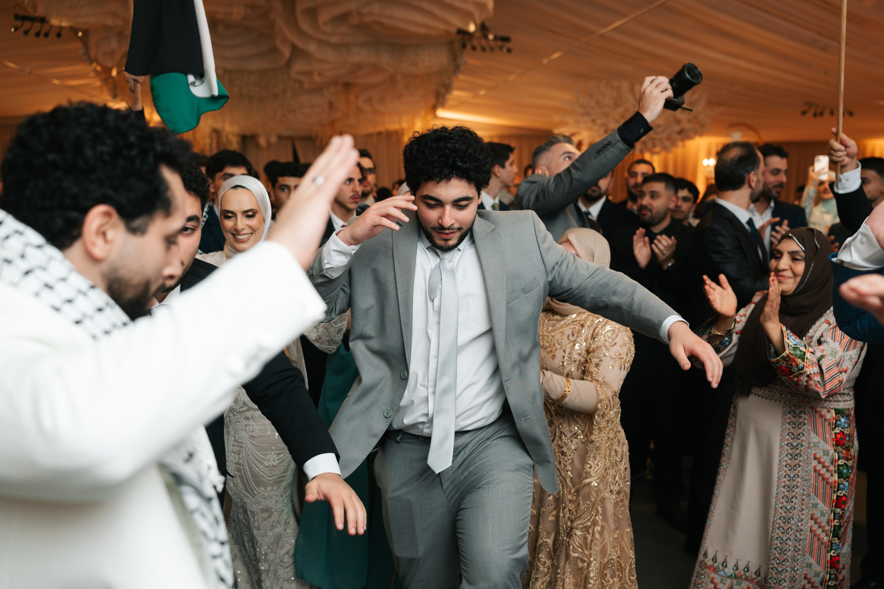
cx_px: 442
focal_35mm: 36
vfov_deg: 37.2
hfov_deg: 53.6
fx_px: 876
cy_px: 294
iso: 640
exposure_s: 1/200
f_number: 2.8
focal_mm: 35
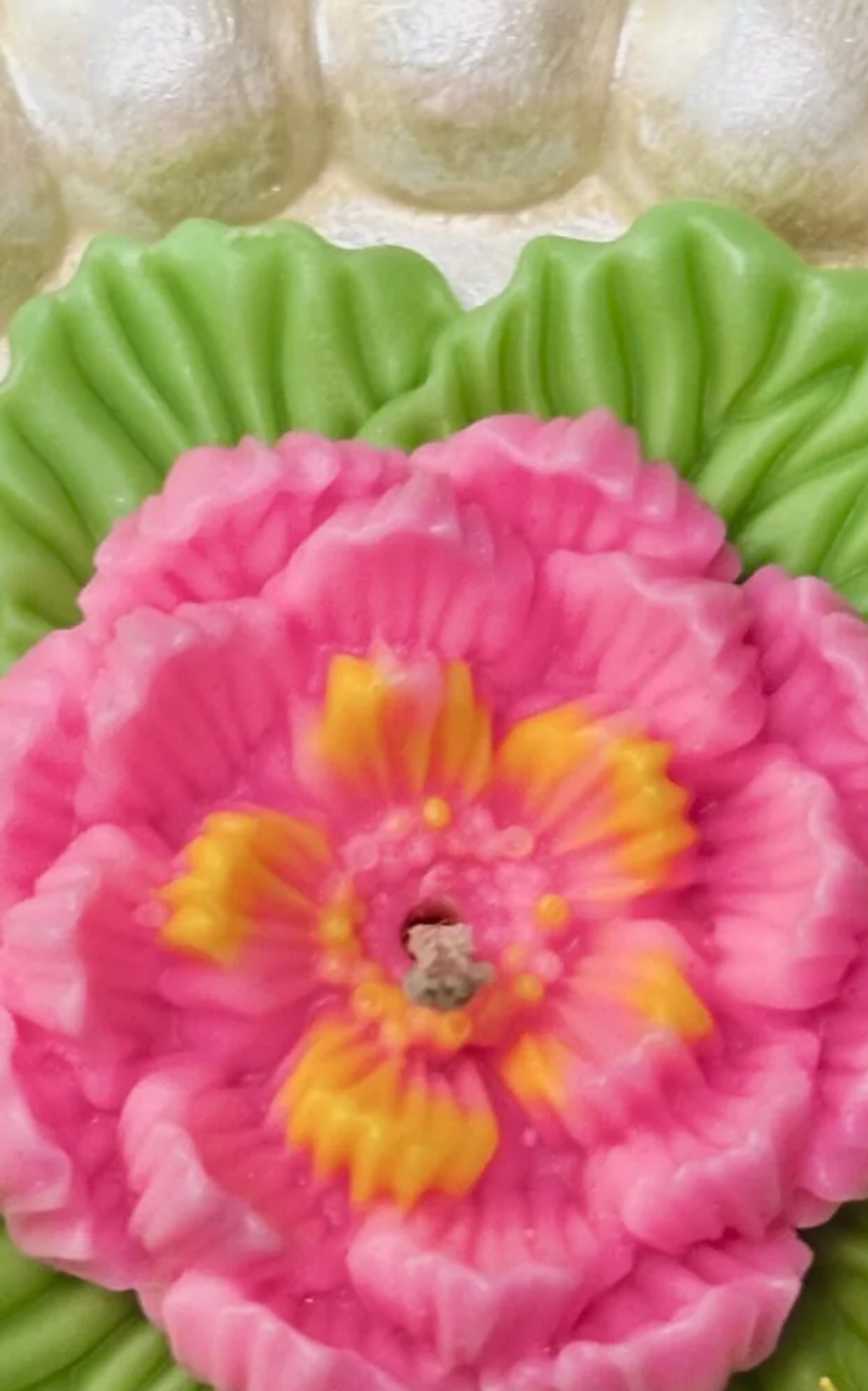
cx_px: 324
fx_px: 5341
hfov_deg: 9.3
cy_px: 781
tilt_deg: -78.5
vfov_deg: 14.8
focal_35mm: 141
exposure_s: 1/50
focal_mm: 5.96
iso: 80
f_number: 1.6
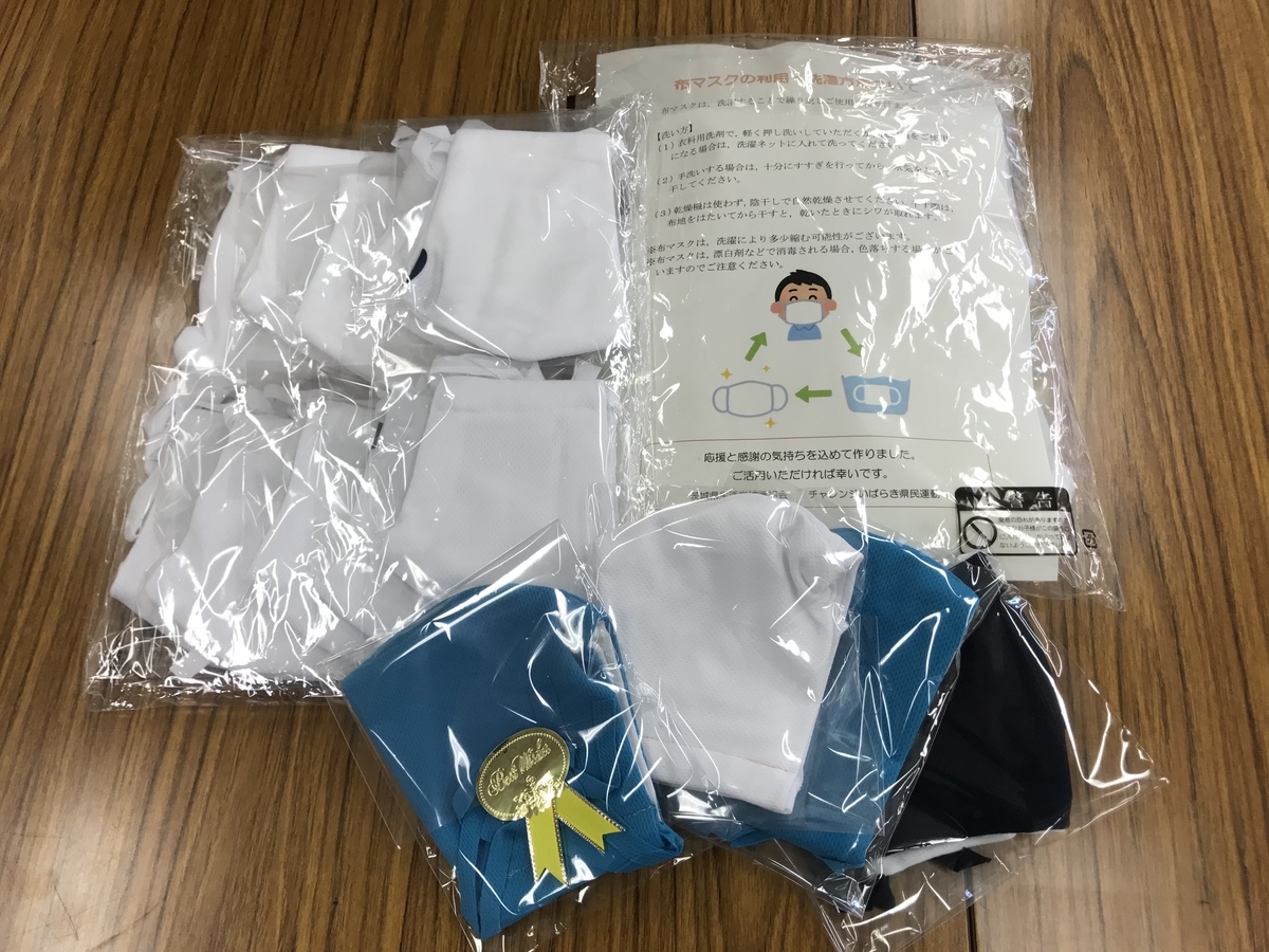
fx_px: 1026
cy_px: 476
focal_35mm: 28
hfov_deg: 63.4
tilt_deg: -67.0
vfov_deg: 49.7
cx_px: 634
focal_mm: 3.99
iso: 40
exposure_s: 1/100
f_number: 1.8
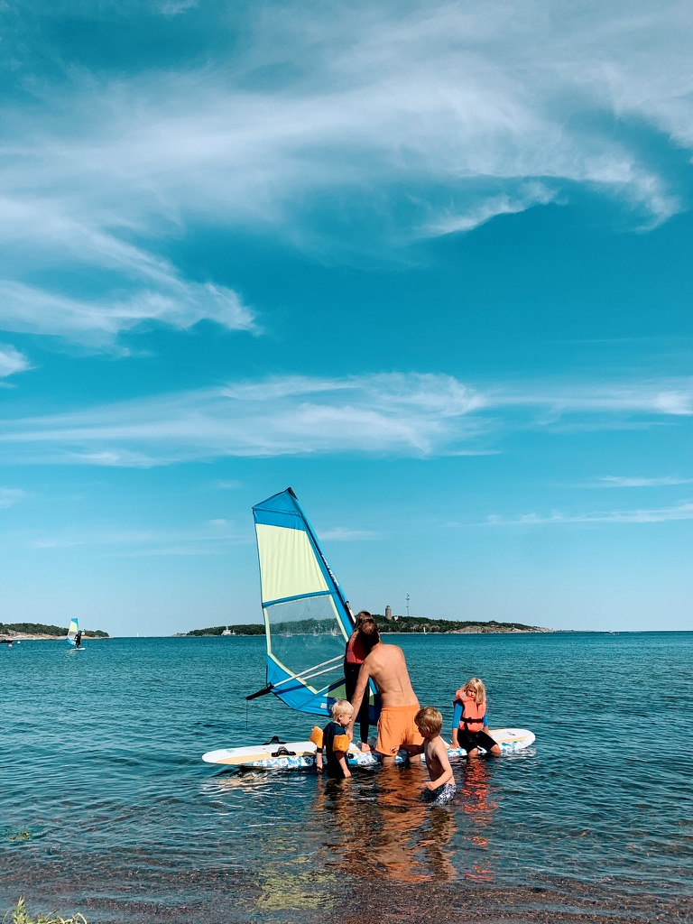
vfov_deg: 67.3
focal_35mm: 26
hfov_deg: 53.1
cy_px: 462
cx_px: 346
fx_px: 694
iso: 25
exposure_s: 1/3185
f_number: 1.8
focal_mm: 4.25
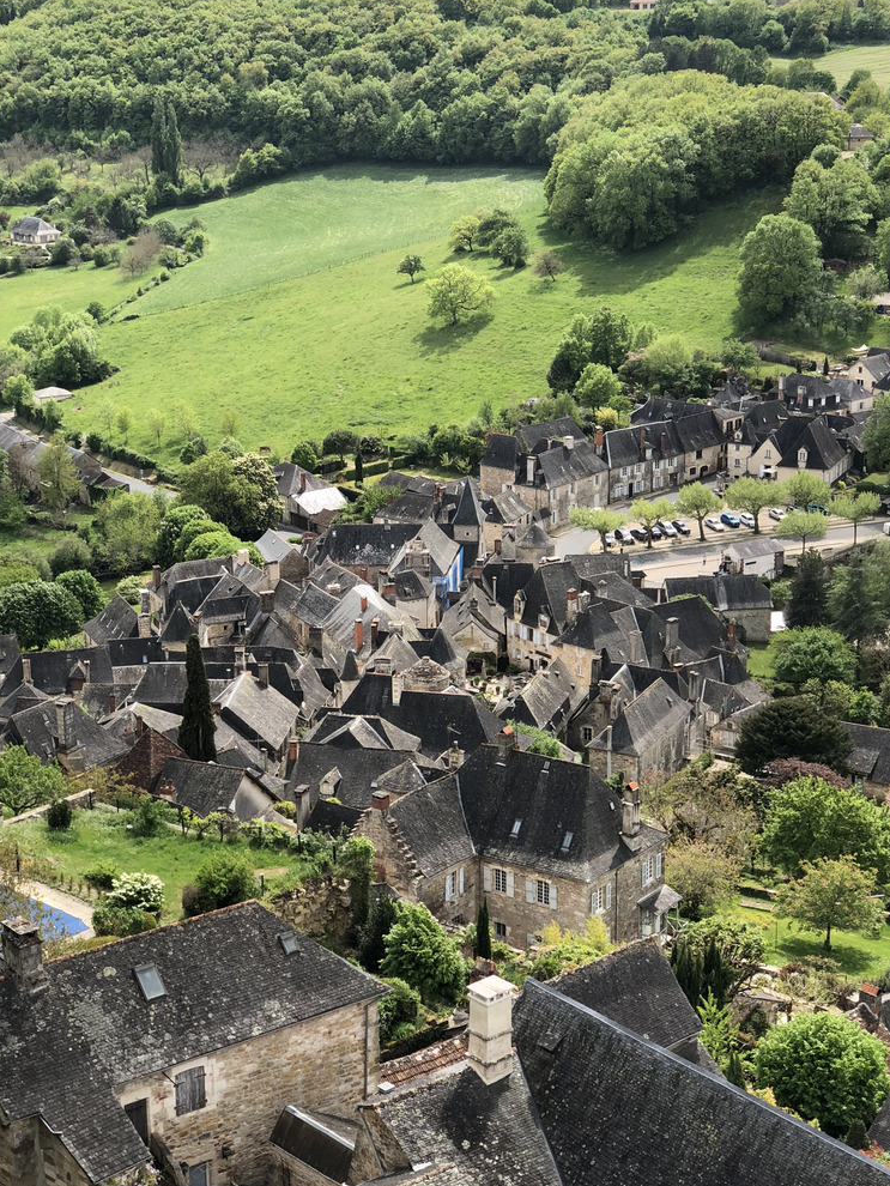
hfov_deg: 23.3
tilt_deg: -16.2
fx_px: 2159
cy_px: 571
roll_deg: +2.2
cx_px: 383
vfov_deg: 30.7
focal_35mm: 63
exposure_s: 1/436
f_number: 2.4
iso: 16
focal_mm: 6
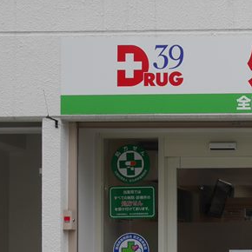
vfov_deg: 16.2
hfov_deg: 14.9
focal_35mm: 106
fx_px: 873
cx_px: 406
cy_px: 240
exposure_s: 1/250
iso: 200
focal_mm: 17
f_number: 6.3
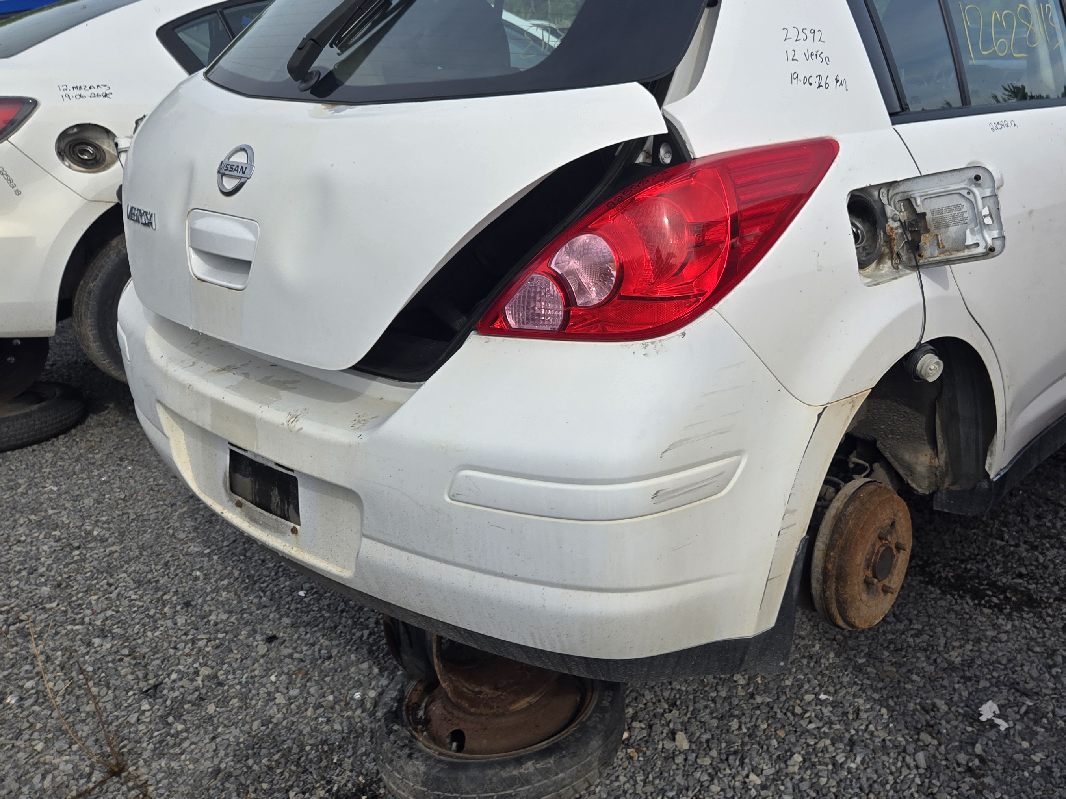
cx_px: 680
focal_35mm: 34
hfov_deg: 53.2
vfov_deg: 41.2
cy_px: 261
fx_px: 1047
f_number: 1.8
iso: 25
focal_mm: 5.4
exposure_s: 1/1869
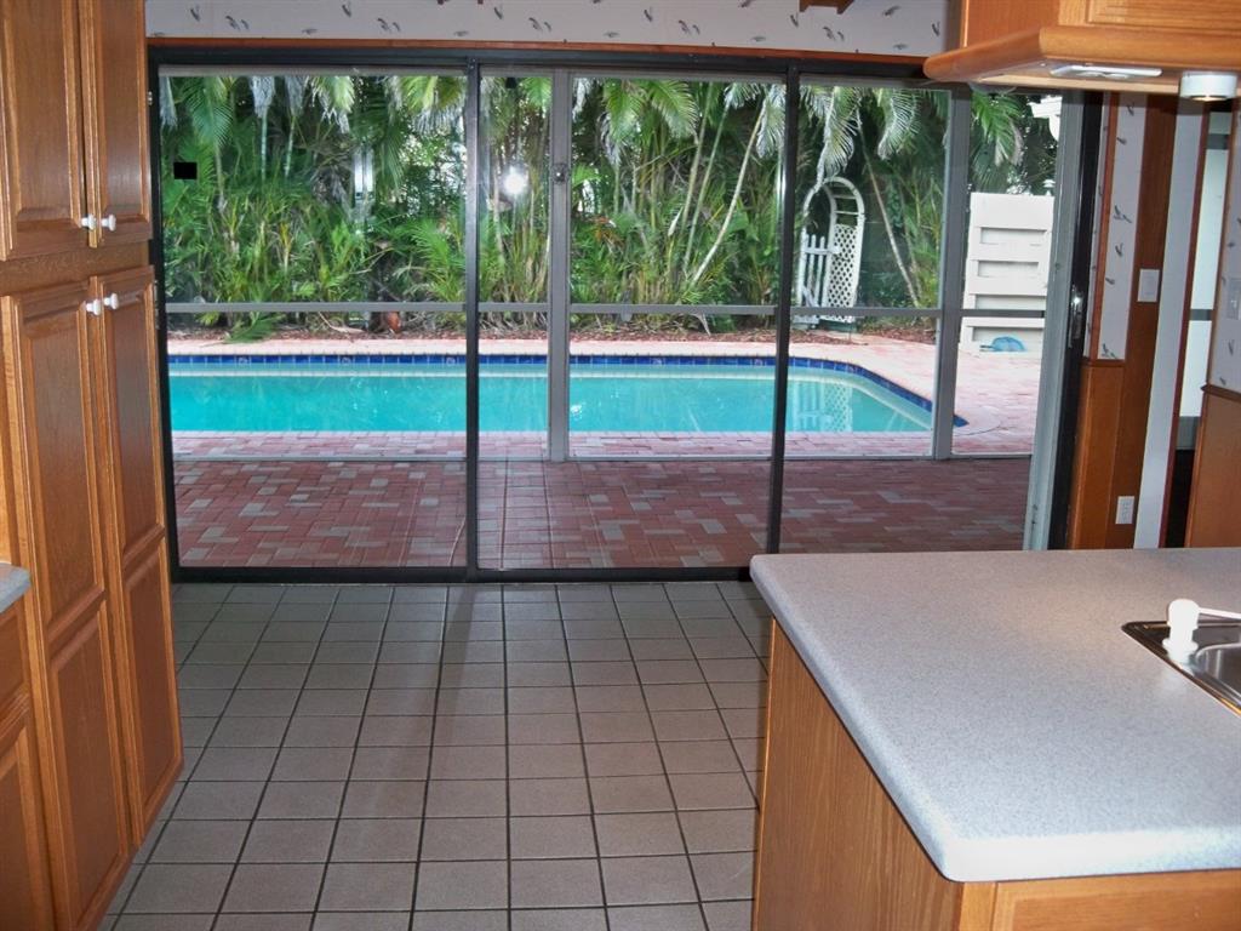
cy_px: 466
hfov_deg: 52.6
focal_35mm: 35
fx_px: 1255
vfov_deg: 40.7
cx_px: 620
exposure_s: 1/30
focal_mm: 6.2
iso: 200
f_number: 3.5
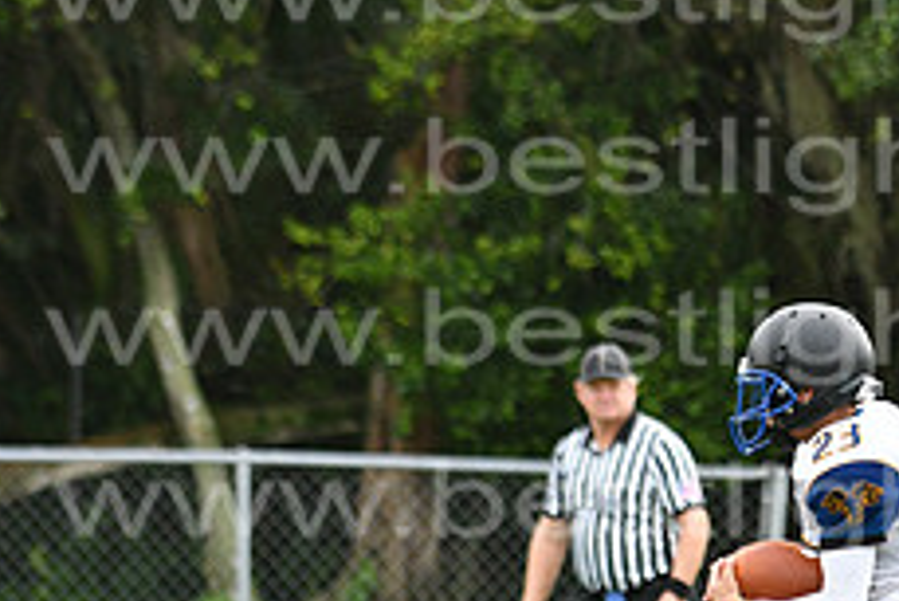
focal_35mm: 532
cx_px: 950
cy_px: 595
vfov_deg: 2.6
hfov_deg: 3.9
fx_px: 13293
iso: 800
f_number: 3.5
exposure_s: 1/2500
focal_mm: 140
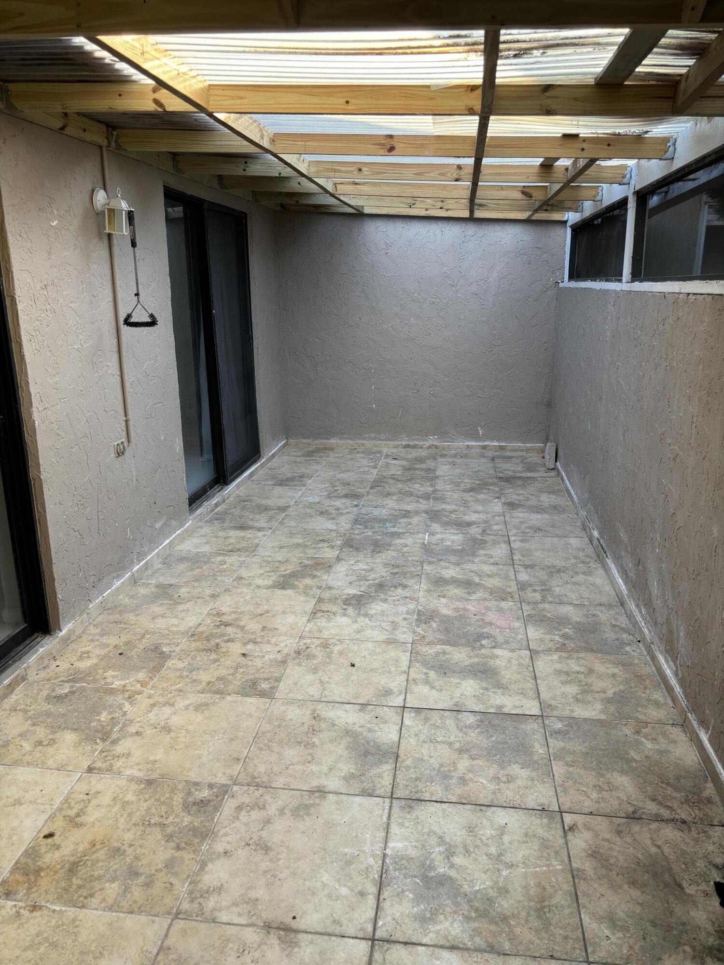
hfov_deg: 53.1
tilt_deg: -15.1
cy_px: 482
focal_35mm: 26
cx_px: 362
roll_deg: +0.5
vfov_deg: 67.3
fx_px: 725
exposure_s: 1/133
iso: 50
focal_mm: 5.96
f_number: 1.6
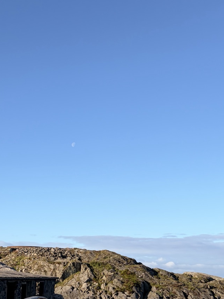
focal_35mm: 61
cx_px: 63
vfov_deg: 31.7
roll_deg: +0.2
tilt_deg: +12.0
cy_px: 161
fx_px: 526
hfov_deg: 23.8
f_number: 1.6
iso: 64
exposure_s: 1/3831
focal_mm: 5.96
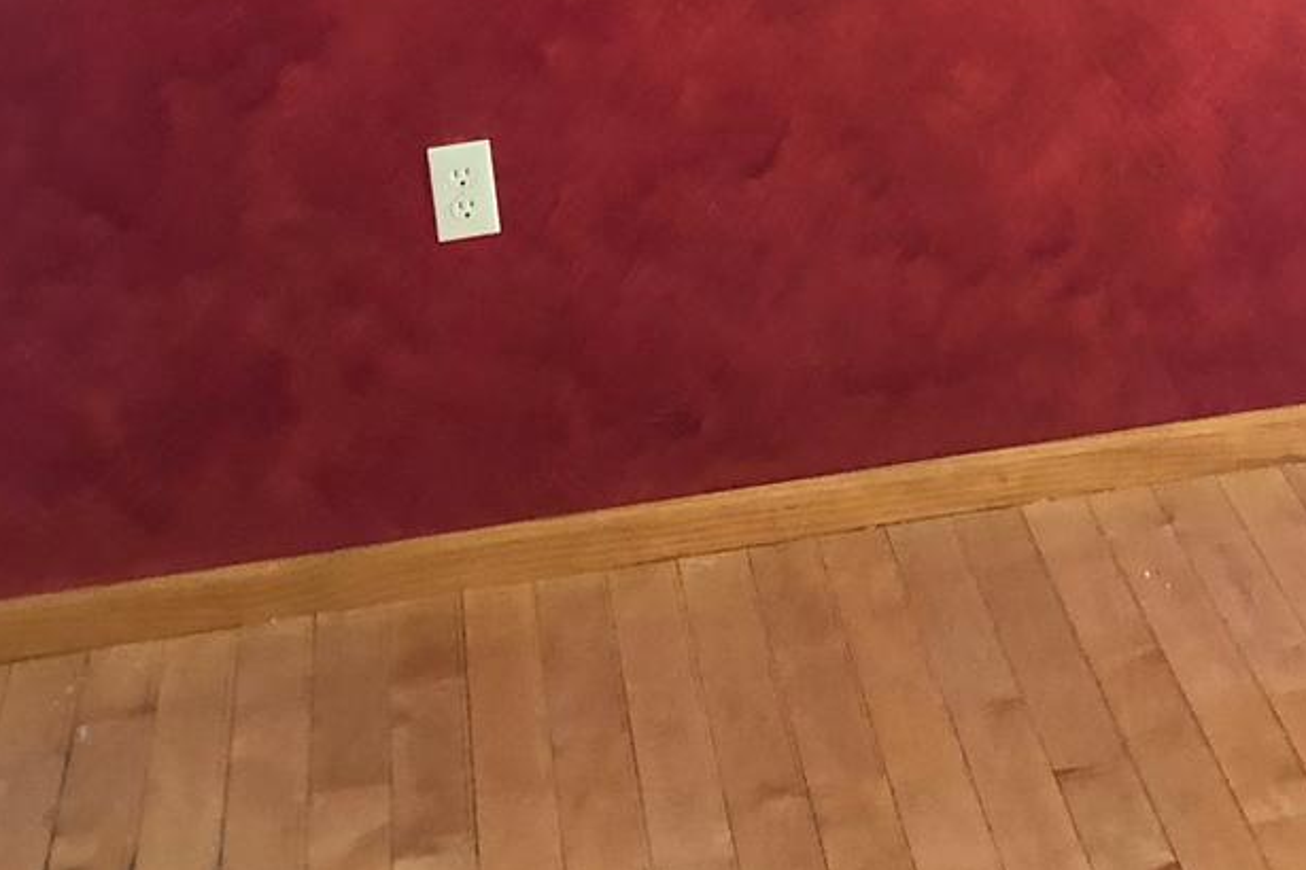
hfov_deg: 20.0
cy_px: -257
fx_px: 3519
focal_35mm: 97
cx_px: 1487
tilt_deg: -8.6
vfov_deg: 13.6
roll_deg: +1.8
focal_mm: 3.99
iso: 50
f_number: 1.8
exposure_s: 1/15
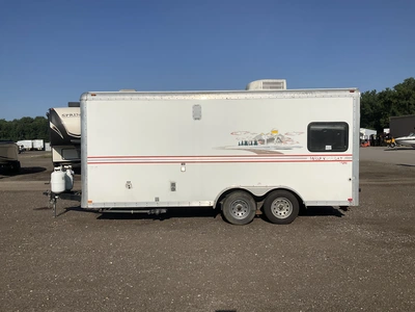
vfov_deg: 48.2
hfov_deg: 61.7
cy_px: 156
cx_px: 208
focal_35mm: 29
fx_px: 348
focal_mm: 3
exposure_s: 1/6536
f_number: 1.8
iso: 25
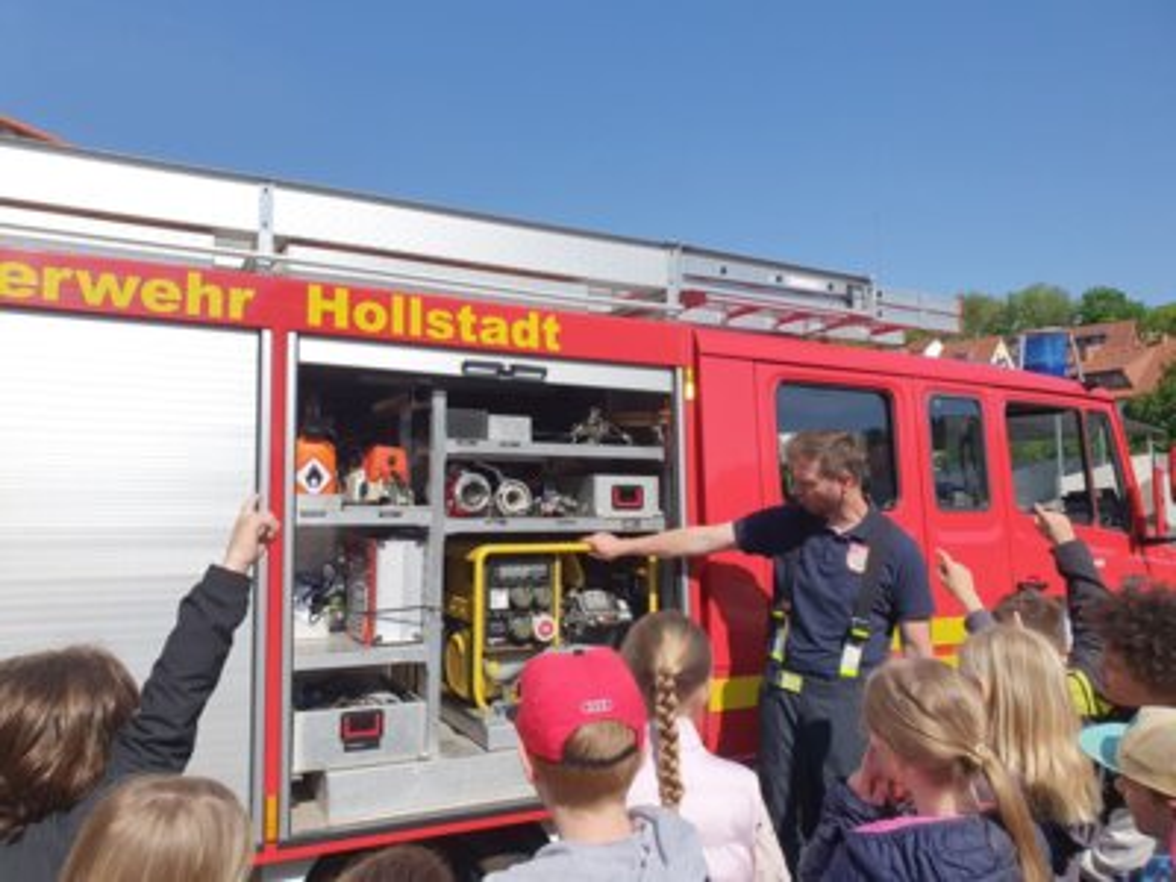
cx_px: 588
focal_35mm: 26
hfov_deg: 67.3
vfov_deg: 53.1
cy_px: 441
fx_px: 883
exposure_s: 1/2469
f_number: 2.4
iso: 50
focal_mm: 4.32
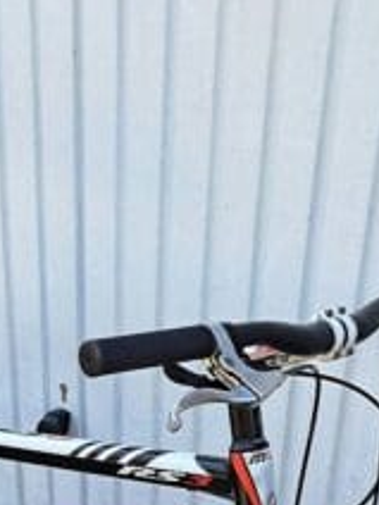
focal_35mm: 68
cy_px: 650
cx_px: 138
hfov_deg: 21.6
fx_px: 993
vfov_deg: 24.9
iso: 50
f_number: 1.8
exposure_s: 1/222
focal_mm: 5.23
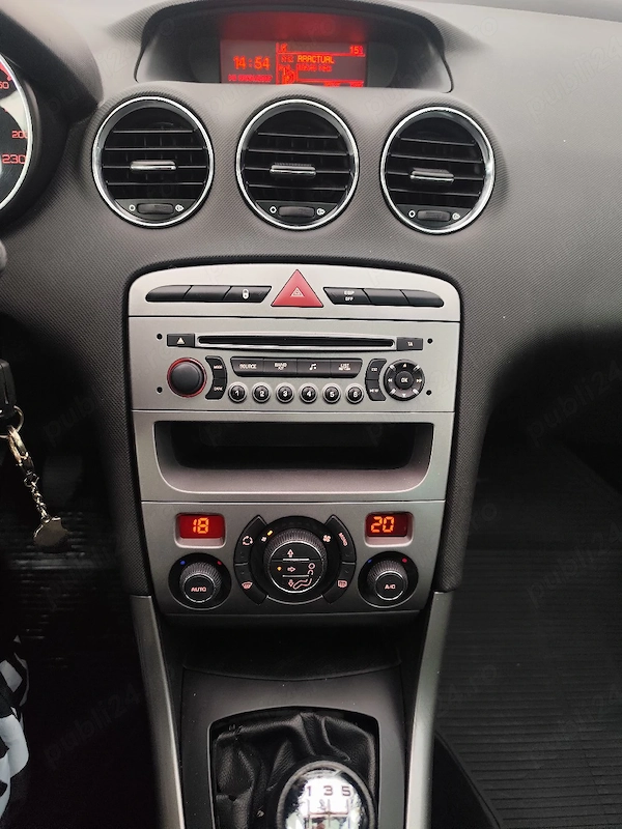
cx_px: 311
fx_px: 551
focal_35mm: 23
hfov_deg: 58.9
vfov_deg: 73.9
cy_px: 414
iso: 250
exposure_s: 1/50
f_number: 1.65
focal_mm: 6.14
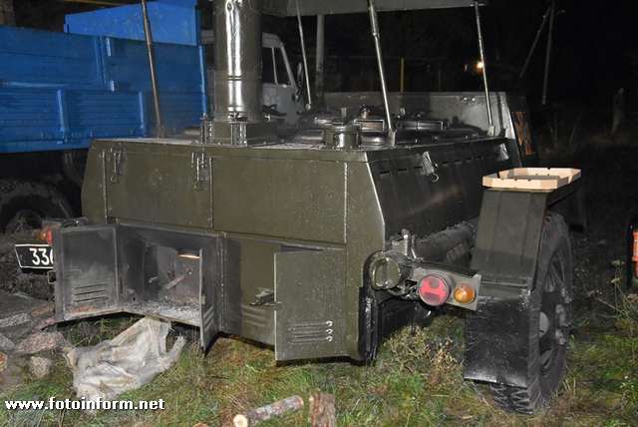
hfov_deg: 49.5
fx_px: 692
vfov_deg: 34.3
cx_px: 319
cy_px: 214
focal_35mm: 39
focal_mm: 26
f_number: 4
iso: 6400
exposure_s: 1/60
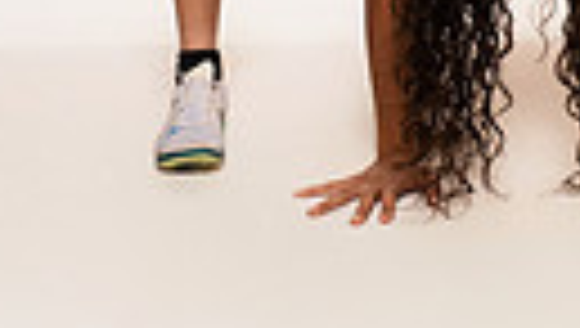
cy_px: -521
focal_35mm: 190
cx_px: 535
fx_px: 2926
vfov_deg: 6.1
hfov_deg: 11.2
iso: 800
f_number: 7.1
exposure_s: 1/320
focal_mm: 52
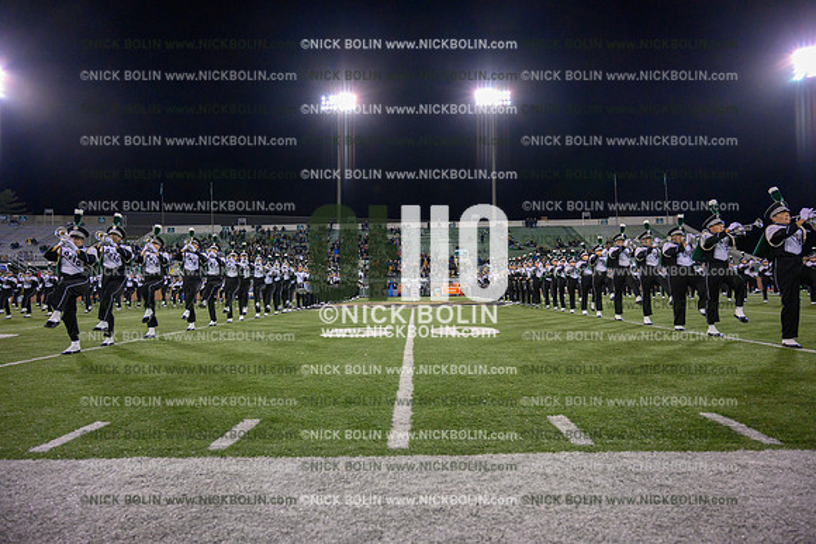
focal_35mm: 24
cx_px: 408
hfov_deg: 73.7
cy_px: 272
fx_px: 544
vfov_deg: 53.2
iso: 5000
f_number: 4
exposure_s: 1/1000
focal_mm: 24
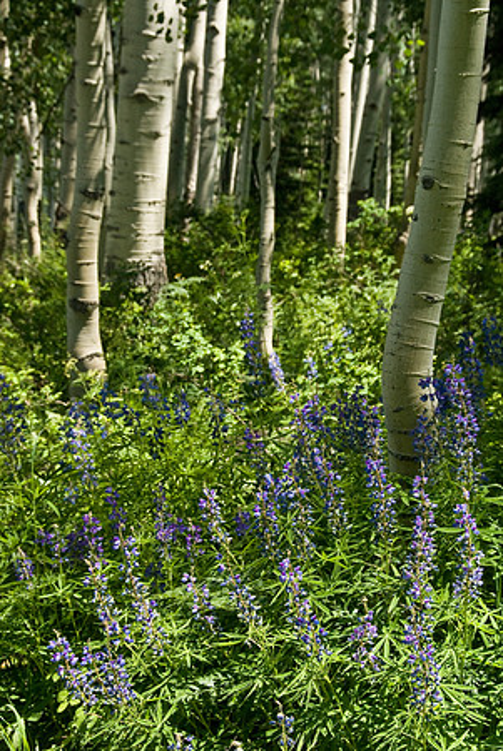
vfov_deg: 27.0
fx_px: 1568
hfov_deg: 18.2
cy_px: 376
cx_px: 252
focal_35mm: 75
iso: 400
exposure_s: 1/250
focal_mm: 50
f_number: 11
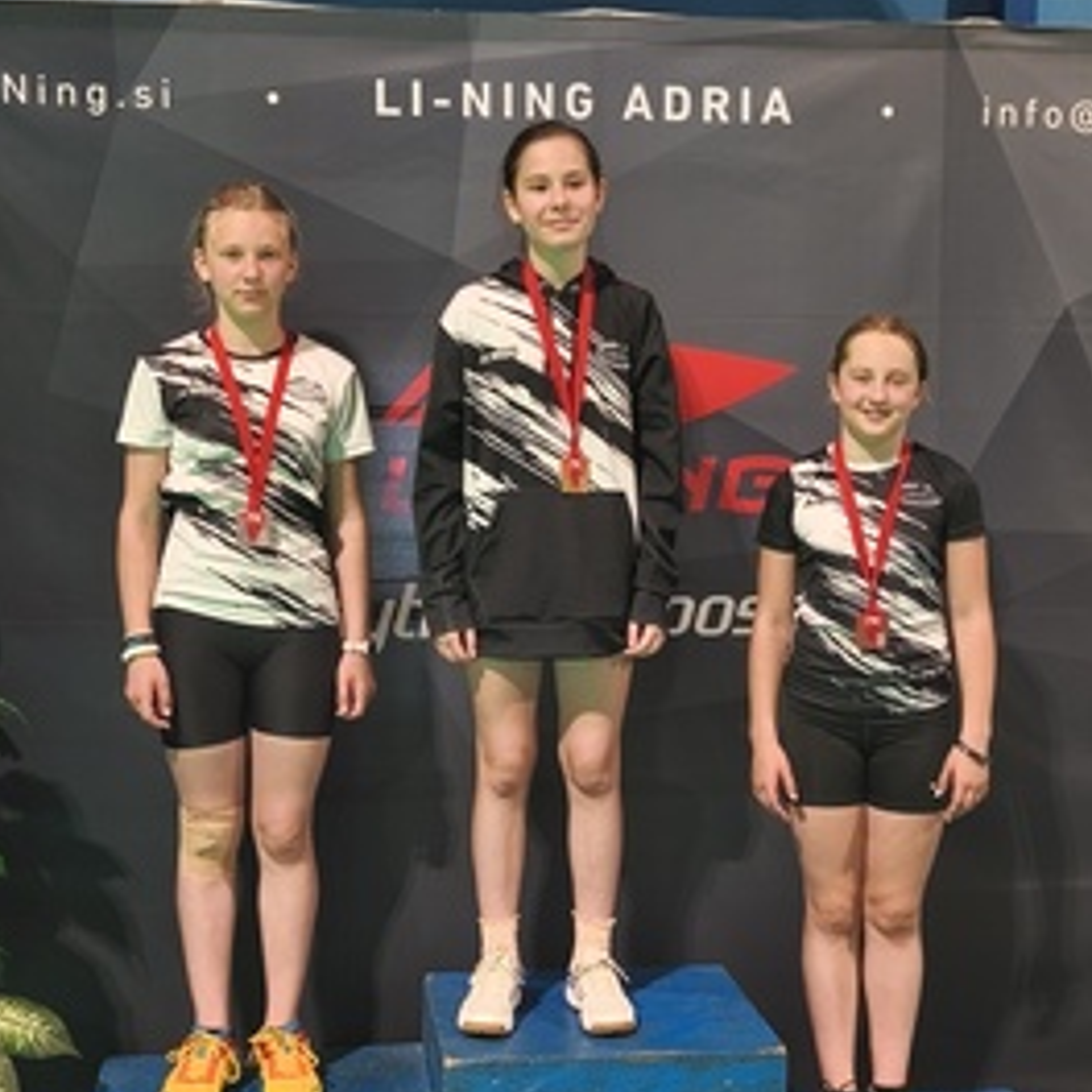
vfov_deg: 32.2
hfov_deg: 32.2
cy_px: 608
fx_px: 1892
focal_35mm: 53
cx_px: 542
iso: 640
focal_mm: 6.18
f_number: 1.65
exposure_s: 1/50
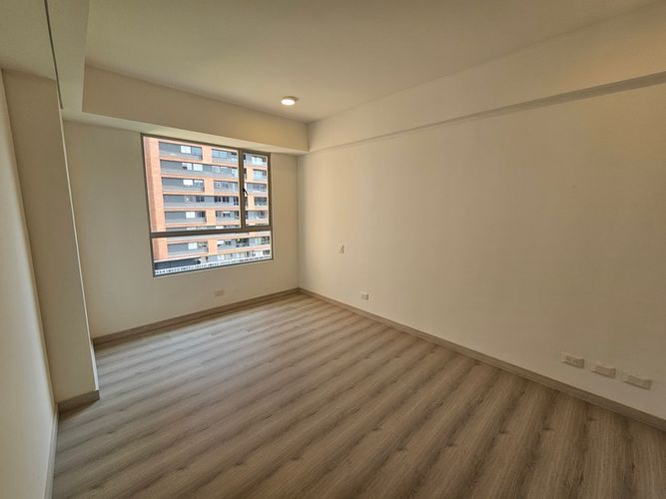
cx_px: 333
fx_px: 250
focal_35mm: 13
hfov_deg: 106.2
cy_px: 250
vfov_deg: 89.9
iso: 50
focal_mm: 2.2
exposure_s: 1/206
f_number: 2.2
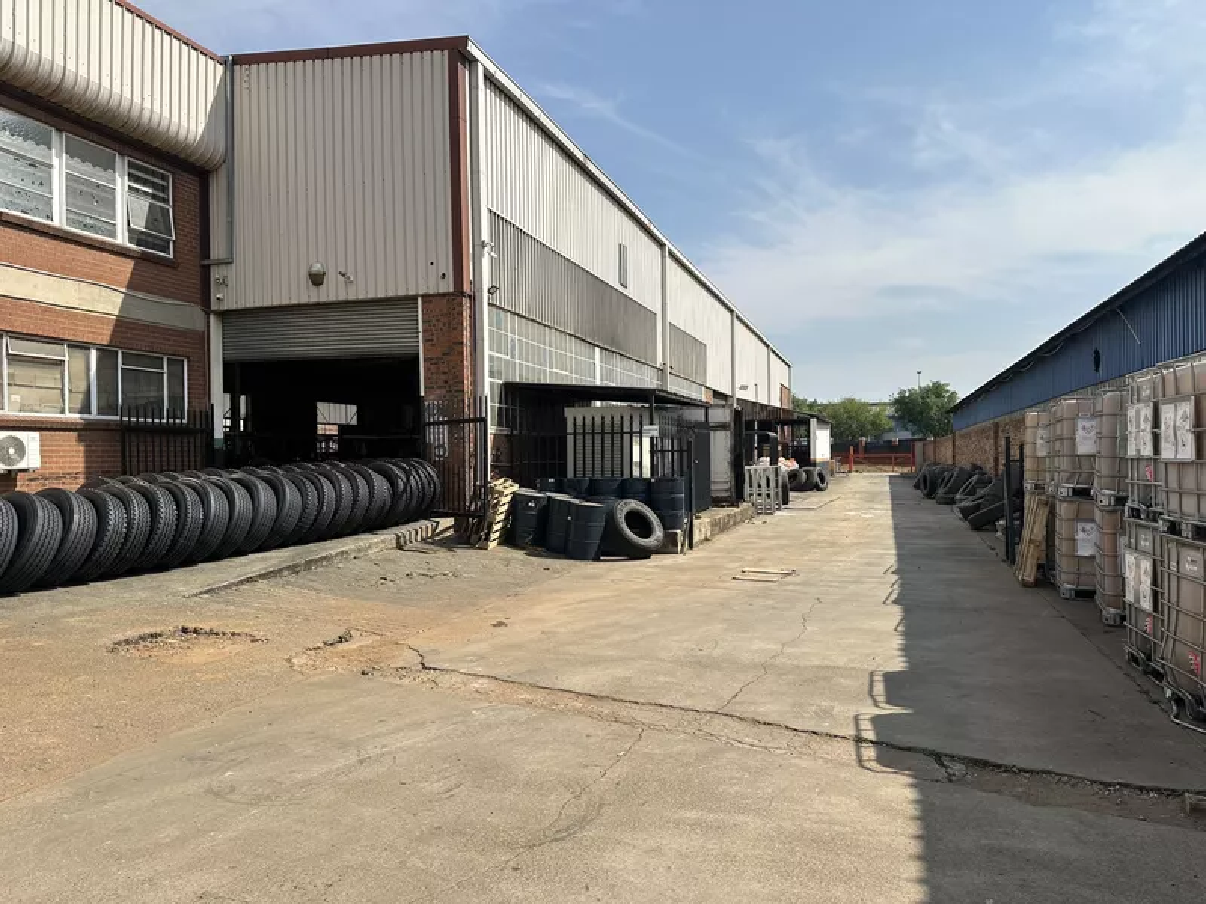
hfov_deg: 71.6
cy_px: 452
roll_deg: +0.6
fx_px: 836
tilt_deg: +0.1
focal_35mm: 24
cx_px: 603
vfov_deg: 56.8
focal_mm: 6.86
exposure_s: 1/5848
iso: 80
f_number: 1.78
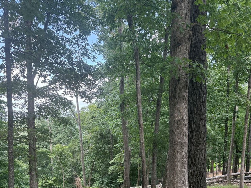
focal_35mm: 33
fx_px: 239
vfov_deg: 40.8
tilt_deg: -6.8
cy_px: 155
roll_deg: -2.1
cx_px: 124
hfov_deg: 55.3
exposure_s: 1/240
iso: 125
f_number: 1.78
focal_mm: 6.76
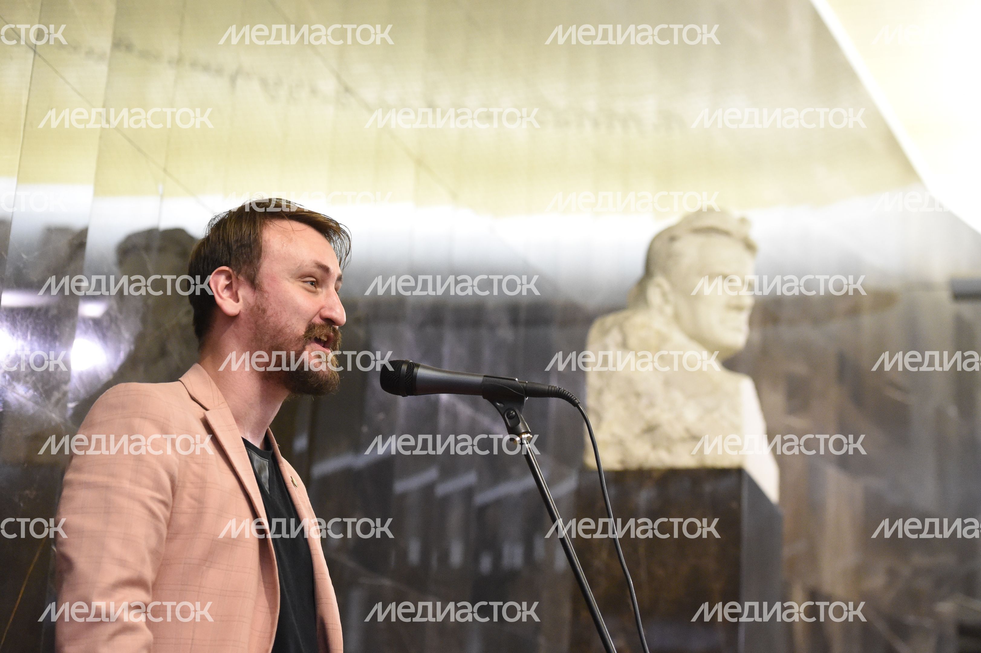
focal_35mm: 70
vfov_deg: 19.4
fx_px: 1906
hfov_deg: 28.9
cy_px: 326
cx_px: 490
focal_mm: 70
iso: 8000
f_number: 3.5
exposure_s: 1/125
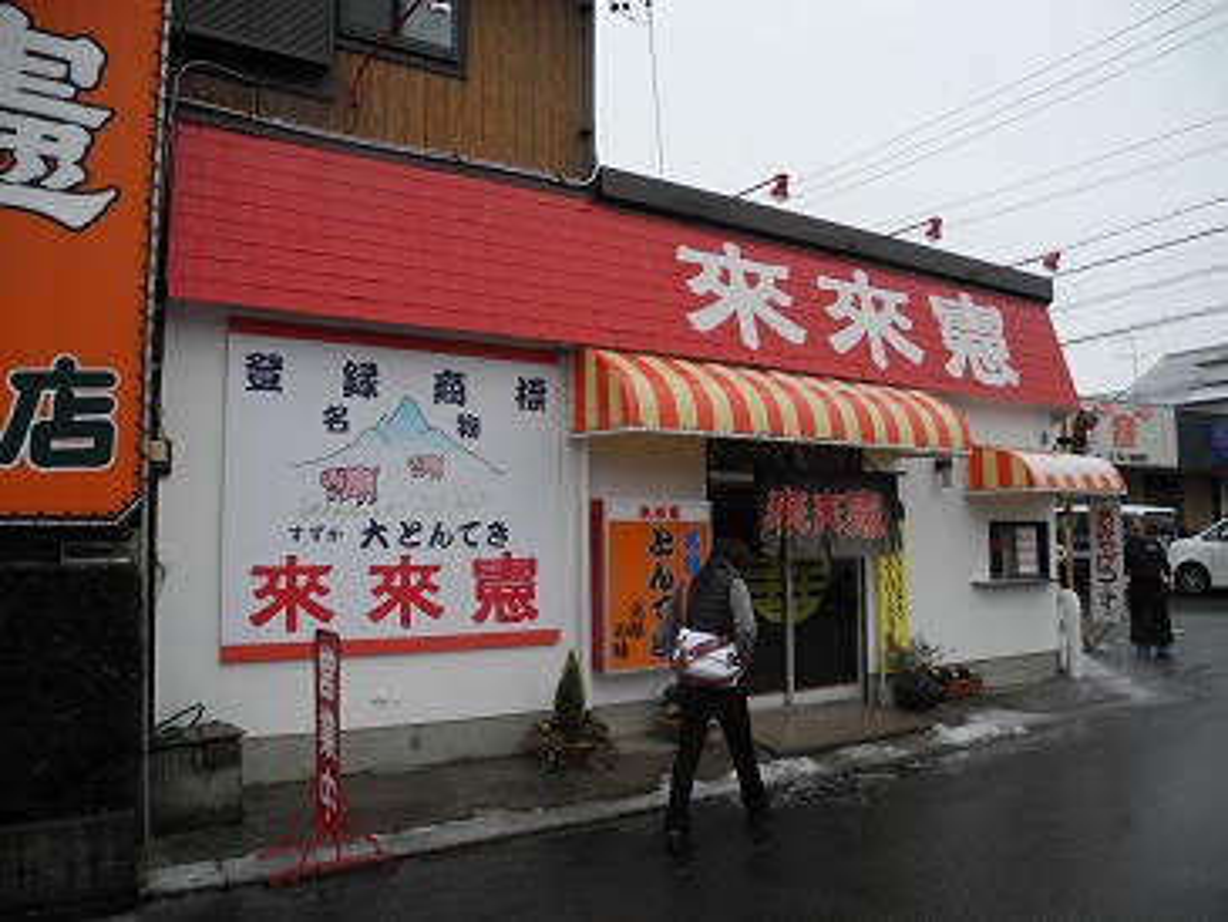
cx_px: 614
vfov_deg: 49.8
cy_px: 461
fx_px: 994
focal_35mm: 28
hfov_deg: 63.4
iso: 100
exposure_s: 1/438
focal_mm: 6
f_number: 3.2
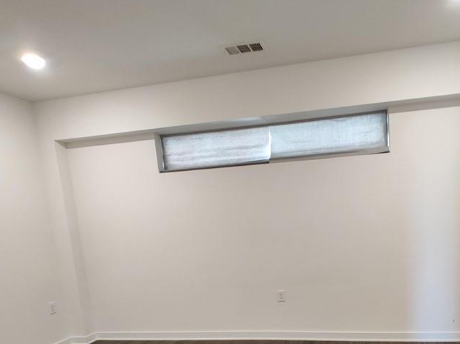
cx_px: 282
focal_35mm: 21
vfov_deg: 59.4
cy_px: 265
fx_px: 279
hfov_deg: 77.8
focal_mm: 2.25
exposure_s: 1/30
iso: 800
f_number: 2.2
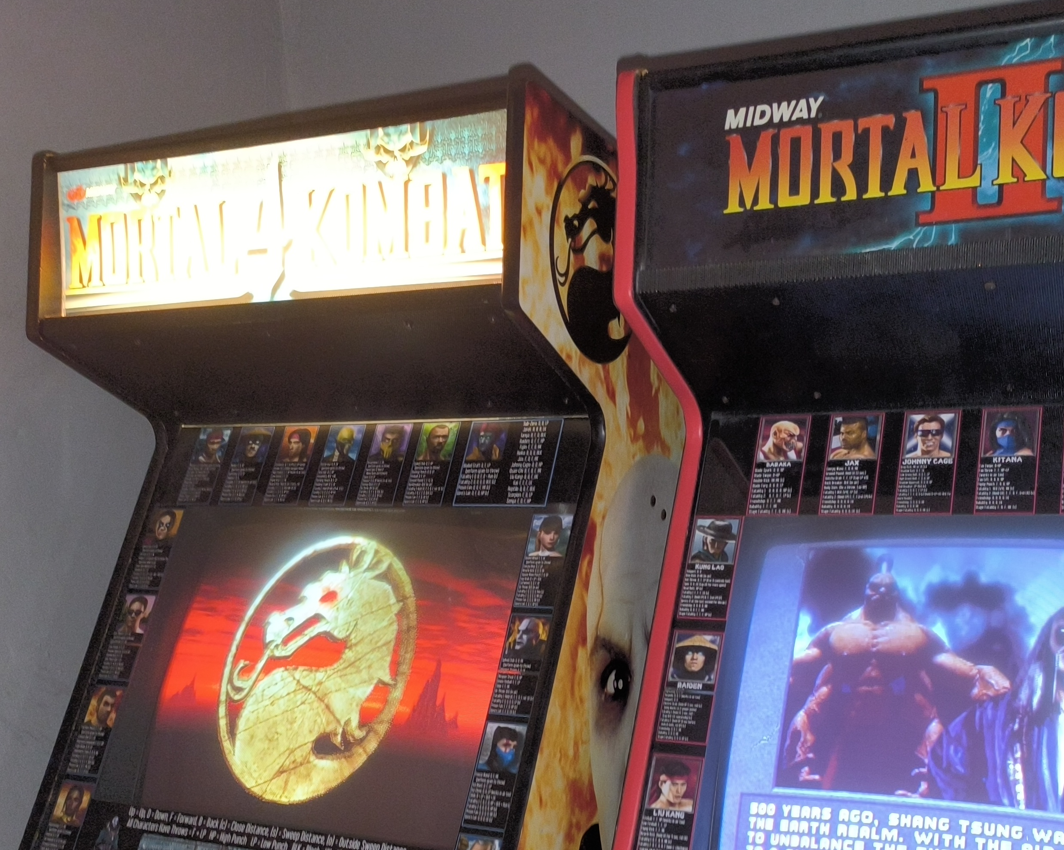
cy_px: 590
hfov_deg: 48.7
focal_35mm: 37
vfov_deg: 39.5
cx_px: 657
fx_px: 1165
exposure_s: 1/25
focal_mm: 6.14
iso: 2000
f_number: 1.65
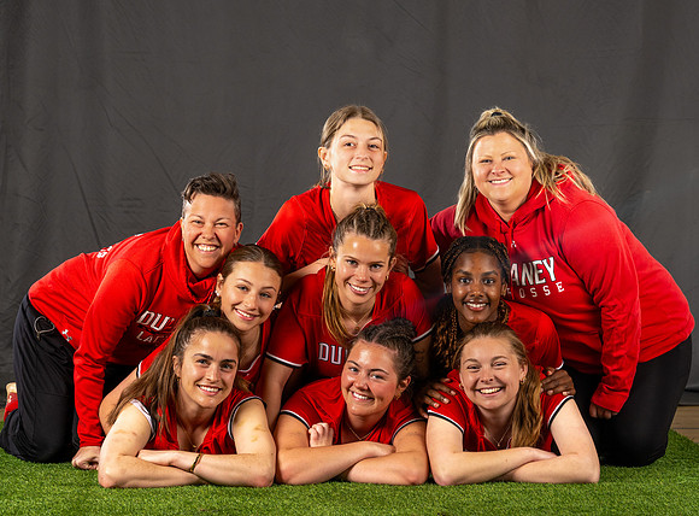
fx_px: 2470
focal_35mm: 123
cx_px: 388
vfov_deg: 11.9
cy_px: 304
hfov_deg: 16.1
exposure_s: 1/125
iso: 160
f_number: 6.3
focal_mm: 88
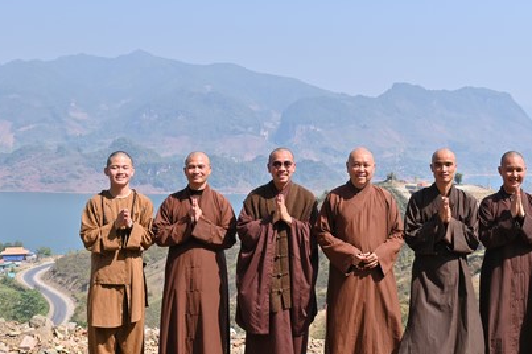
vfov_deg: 26.8
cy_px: 120
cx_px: 368
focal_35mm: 50
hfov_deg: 39.0
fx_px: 738
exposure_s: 1/250
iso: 100
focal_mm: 31
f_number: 9
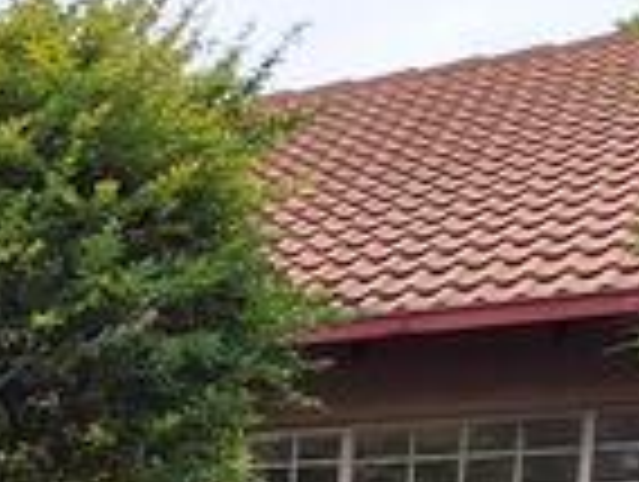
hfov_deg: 18.4
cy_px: 869
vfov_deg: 14.5
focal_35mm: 90
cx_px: -405
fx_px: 1664
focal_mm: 1.64
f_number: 2.2
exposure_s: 1/687
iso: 40
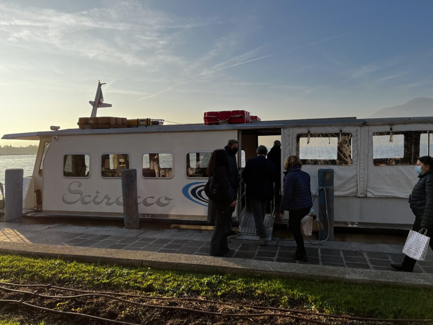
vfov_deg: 53.1
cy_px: 162
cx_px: 216
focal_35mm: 26
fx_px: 325
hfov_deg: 67.3
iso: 50
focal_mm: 5.1
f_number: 1.6
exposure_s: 1/1957
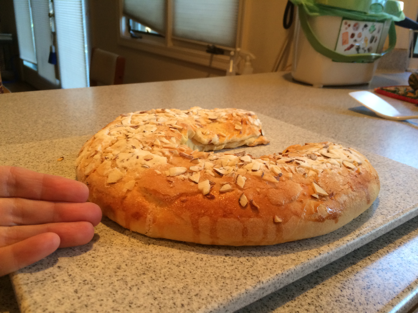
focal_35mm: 29
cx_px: 209
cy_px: 156
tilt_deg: -23.8
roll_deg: -3.0
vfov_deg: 48.2
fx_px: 350
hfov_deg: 61.7
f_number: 2.2
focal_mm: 4.15
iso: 80
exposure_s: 1/30
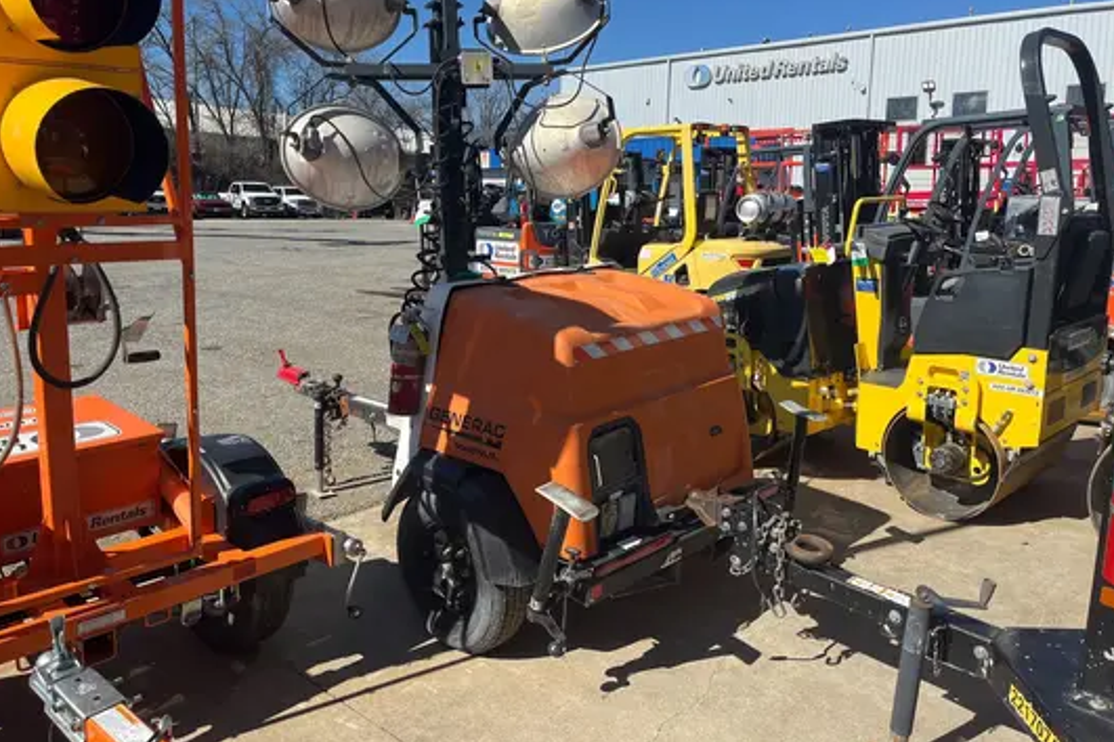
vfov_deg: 46.2
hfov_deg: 65.5
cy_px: 313
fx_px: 866
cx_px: 564
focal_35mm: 28
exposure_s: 1/3311
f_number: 1.6
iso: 50
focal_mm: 5.1
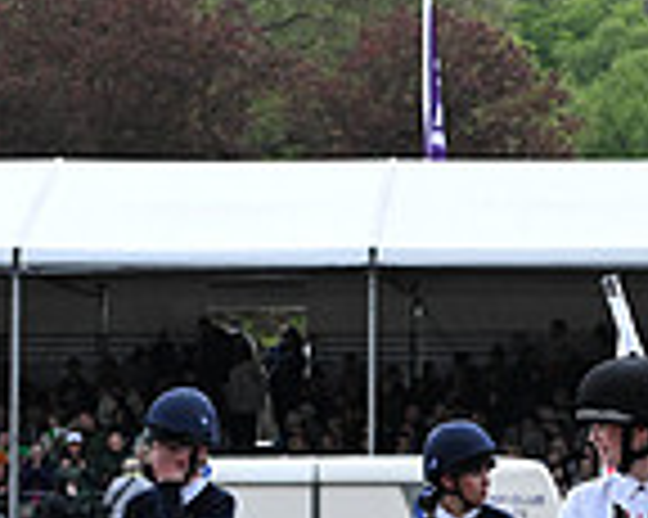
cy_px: 610
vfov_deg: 5.8
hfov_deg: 7.1
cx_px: 1134
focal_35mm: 264
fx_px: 5060
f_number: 5.6
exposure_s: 1/1000
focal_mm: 70
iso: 2000
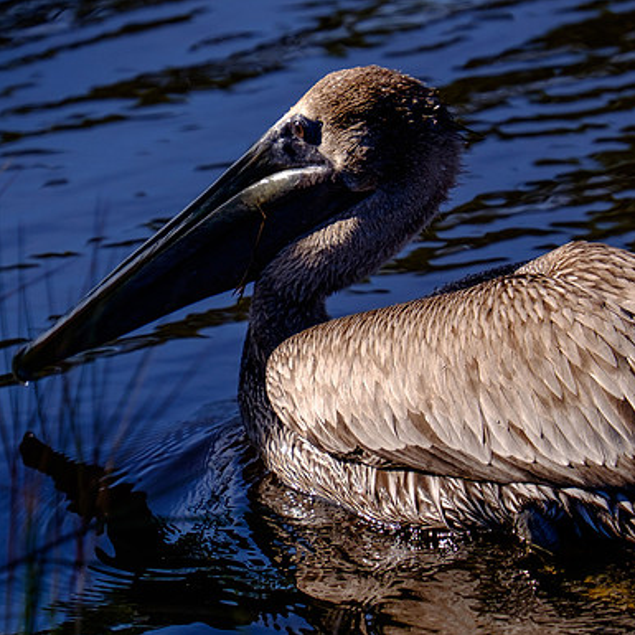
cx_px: 278
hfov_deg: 3.2
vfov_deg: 3.2
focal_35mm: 553
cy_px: 251
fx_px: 11477
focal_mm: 200
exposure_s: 1/1000
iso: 200
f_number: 4.8
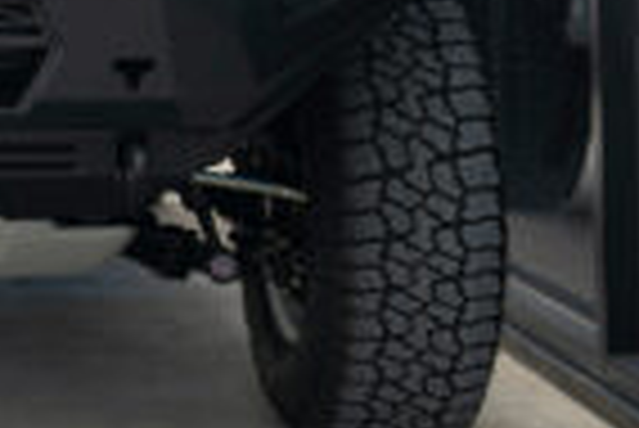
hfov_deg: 20.8
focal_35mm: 90
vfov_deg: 14.8
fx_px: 1599
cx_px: -164
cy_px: -59
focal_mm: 29
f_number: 4
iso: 100
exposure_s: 1/60
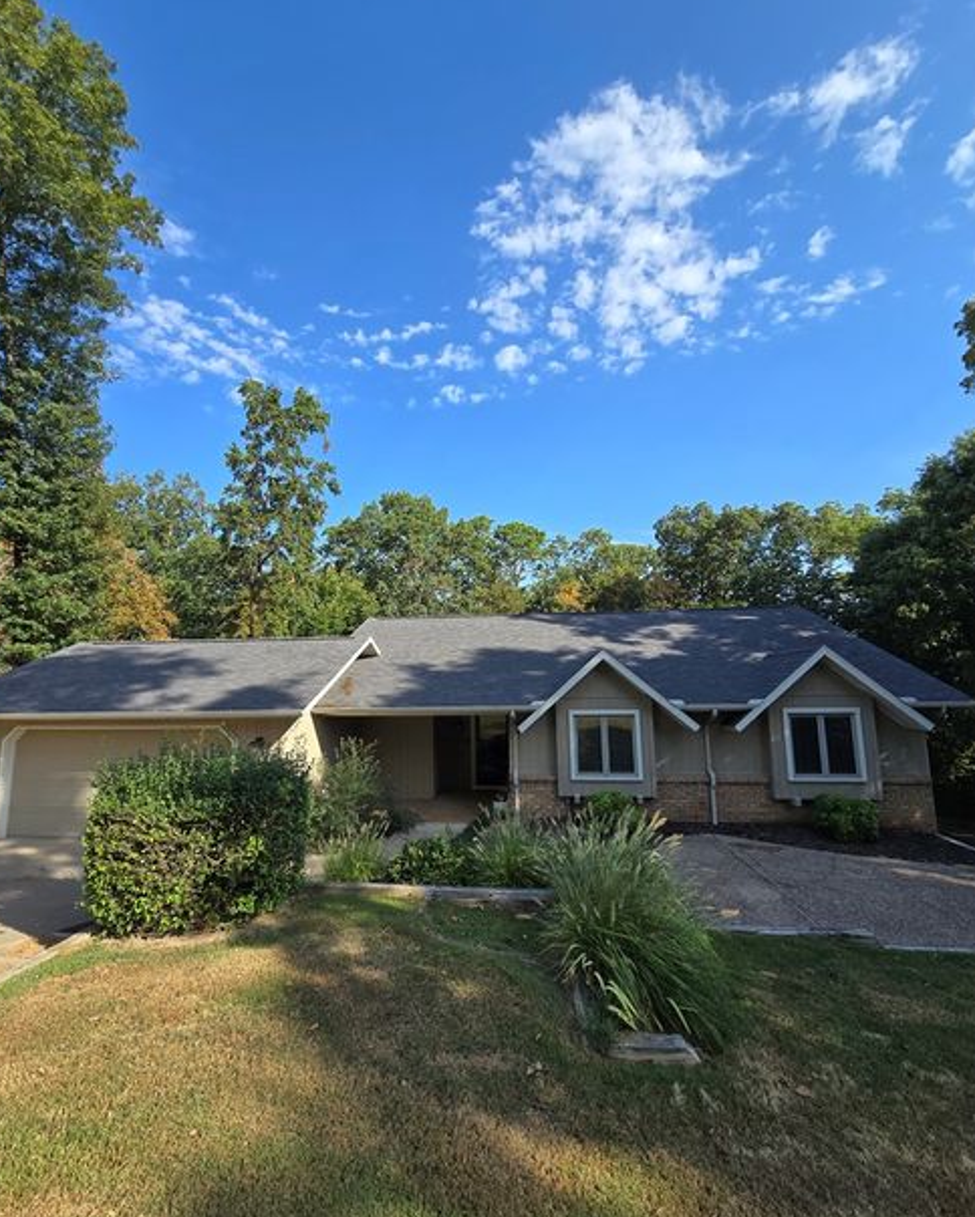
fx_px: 504
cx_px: 477
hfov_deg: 88.0
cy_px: 607
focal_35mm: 14
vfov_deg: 100.7
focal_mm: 2.2
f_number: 2.2
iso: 50
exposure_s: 1/1208
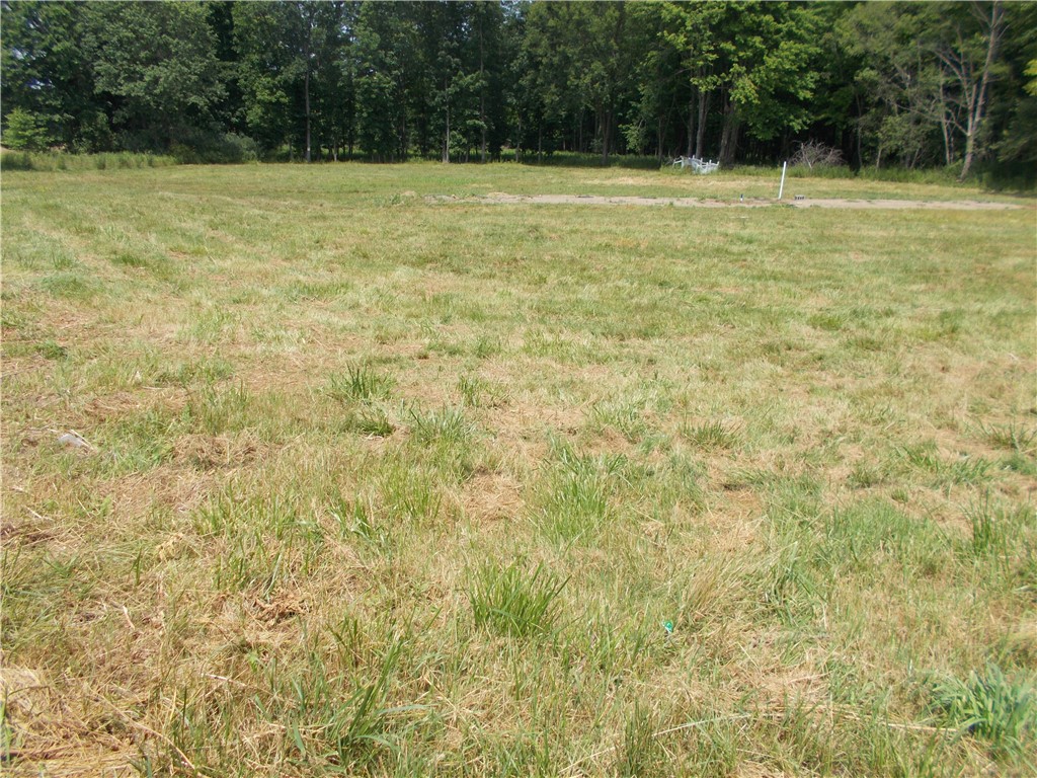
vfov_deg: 53.1
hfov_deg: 67.3
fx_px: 779
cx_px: 518
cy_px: 389
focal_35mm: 26
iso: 80
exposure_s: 1/125
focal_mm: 4.6
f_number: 8
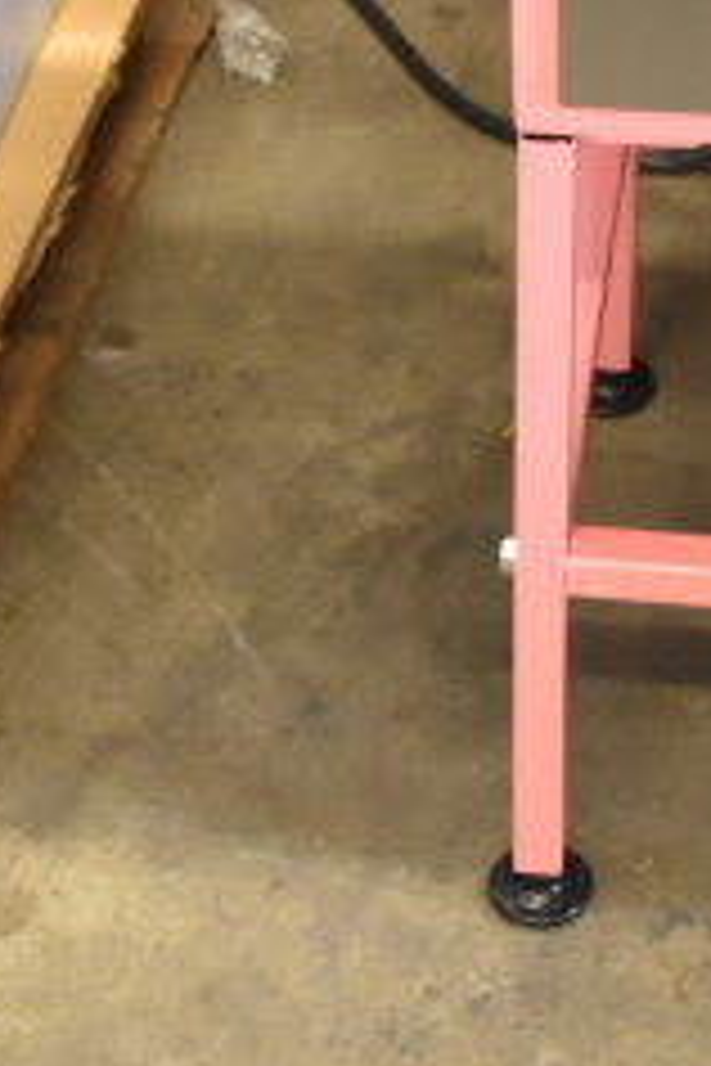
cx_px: 909
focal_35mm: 133
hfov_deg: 10.1
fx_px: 3938
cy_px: -430
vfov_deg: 14.6
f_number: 3.8
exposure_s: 1/40
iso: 1400
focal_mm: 23
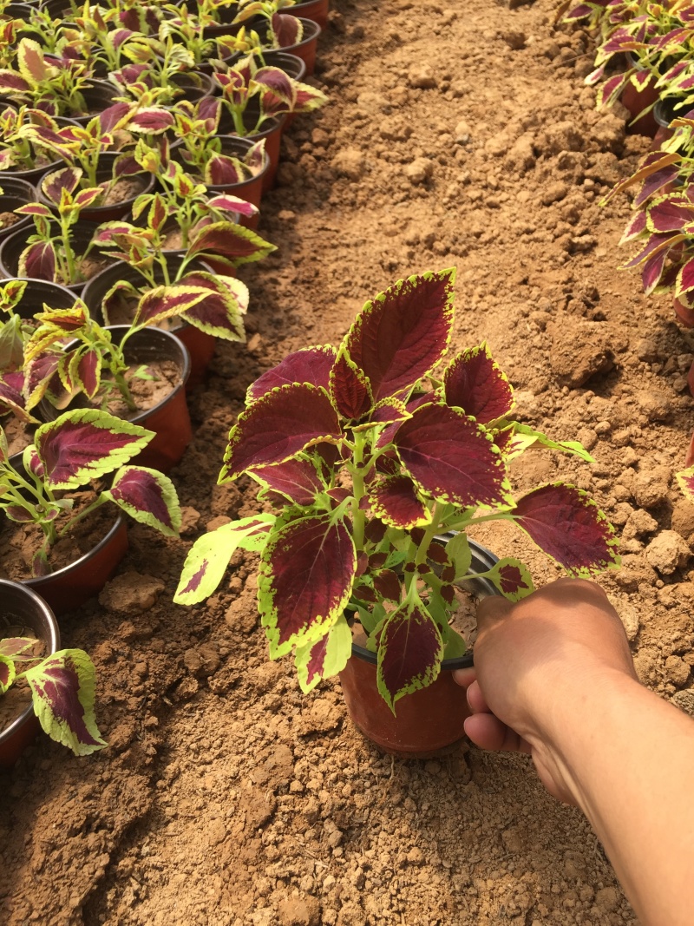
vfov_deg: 61.7
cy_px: 463
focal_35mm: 29
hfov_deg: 48.2
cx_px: 347
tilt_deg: -49.0
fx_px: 775
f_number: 2.2
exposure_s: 1/670
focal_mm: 4.15
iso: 32
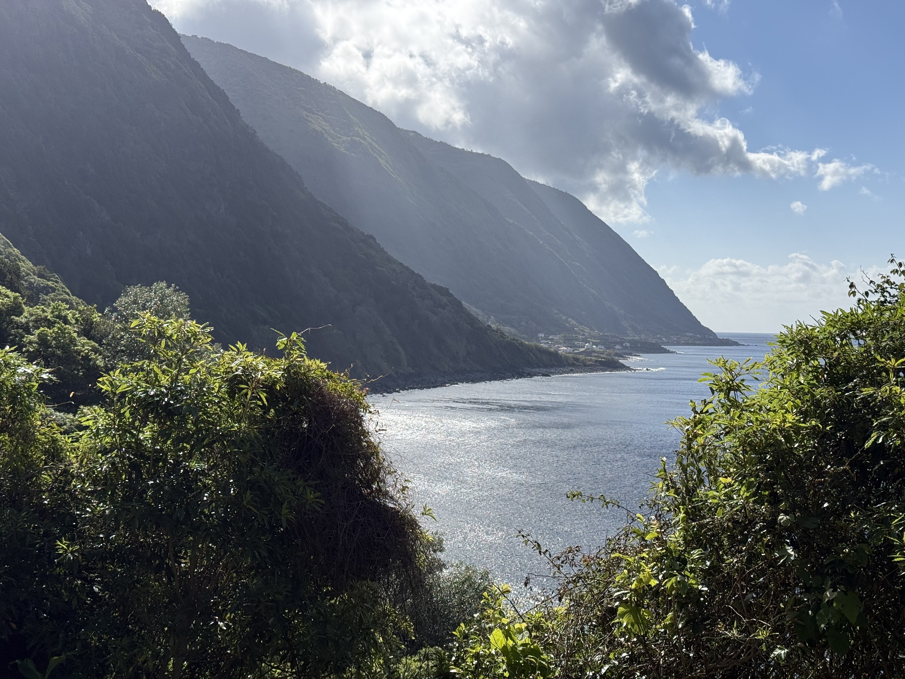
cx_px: 452
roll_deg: -1.2
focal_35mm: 48
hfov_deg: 39.7
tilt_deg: -0.5
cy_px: 340
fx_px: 1255
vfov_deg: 30.3
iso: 80
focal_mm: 6.76
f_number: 1.78
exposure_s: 1/7874
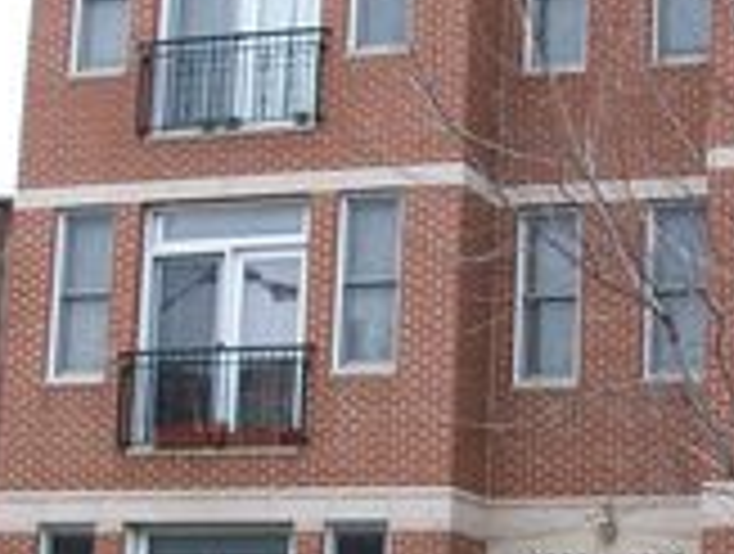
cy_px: 376
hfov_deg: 18.6
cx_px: 630
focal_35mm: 104
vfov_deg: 14.3
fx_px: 2210
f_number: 2.8
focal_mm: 5.7
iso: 80
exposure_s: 1/239
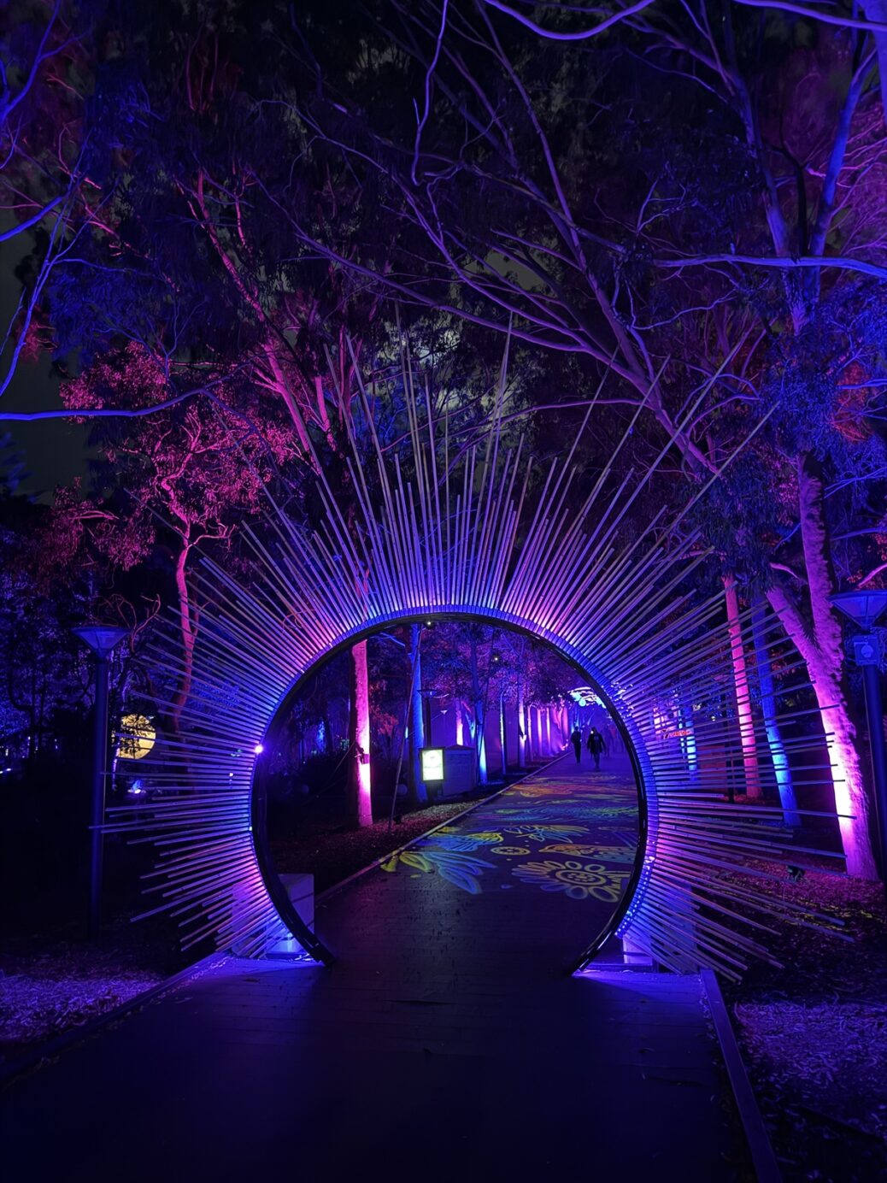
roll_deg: +0.2
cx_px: 444
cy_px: 592
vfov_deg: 71.6
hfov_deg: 56.8
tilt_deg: +10.1
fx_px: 820
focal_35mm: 24
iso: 1000
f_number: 1.78
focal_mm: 6.76
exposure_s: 1/10
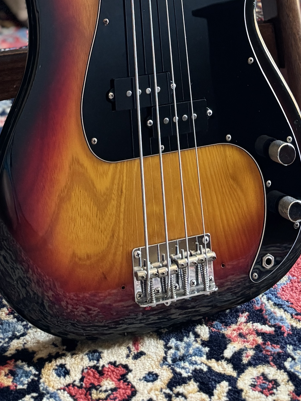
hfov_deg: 19.6
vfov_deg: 21.7
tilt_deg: -3.3
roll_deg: +0.4
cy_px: -202
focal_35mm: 75
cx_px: 155
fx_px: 870
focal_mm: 6.76
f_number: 1.78
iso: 500
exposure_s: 1/60
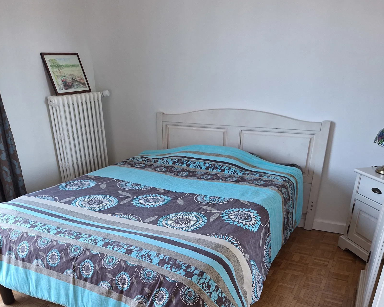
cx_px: 192
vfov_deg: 45.9
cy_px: 248
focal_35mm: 30
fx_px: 341
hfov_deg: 58.8
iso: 64
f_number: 1.8
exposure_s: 1/50
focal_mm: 5.54
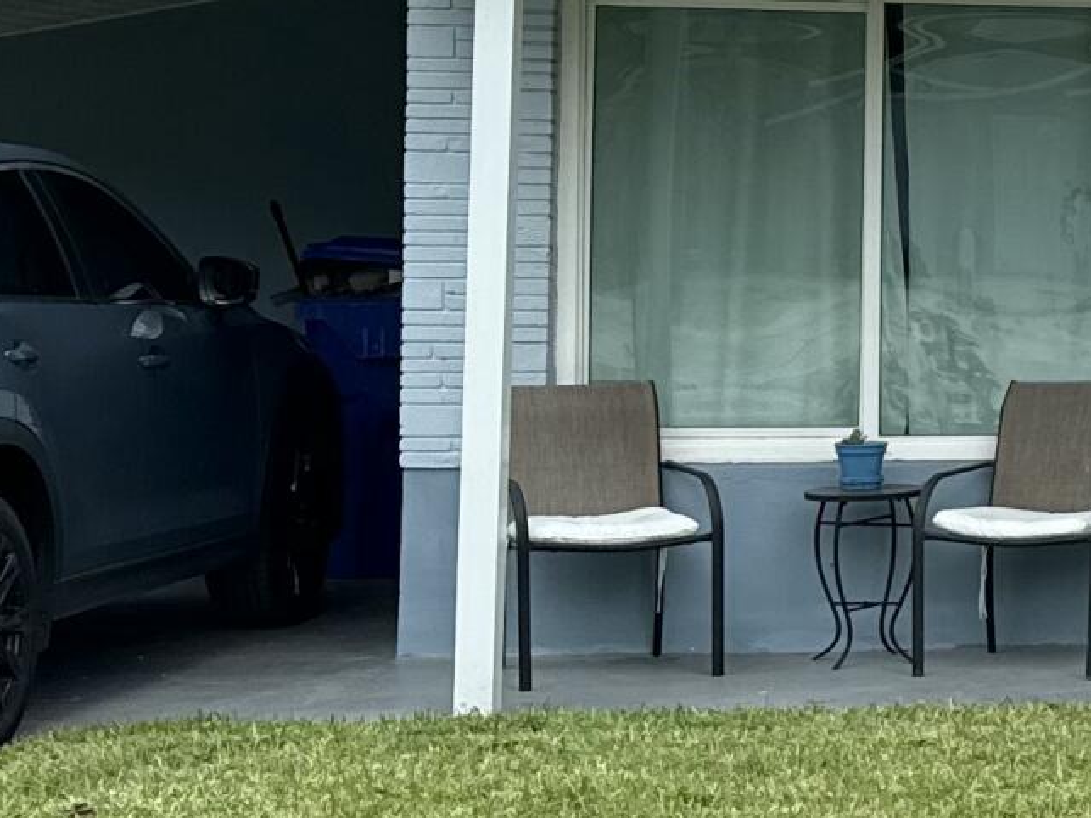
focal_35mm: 112
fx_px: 3529
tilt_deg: -0.1
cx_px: 2126
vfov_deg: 13.2
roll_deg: -0.4
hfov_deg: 14.7
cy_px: 158
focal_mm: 6.76
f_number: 1.78
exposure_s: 1/1855
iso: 80
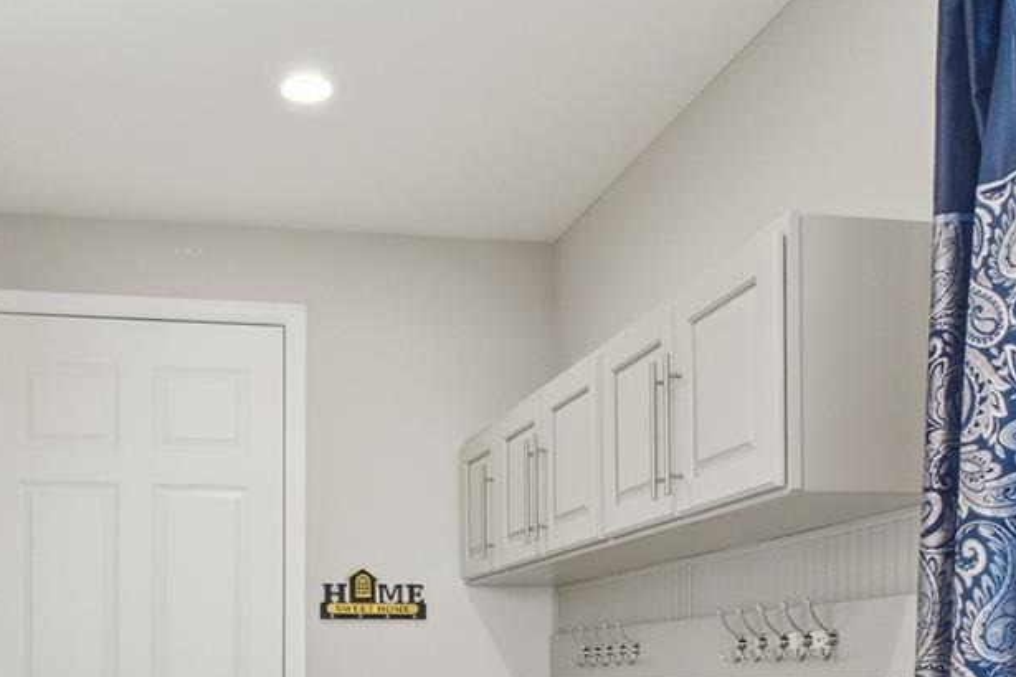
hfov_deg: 48.7
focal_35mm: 39
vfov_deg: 30.2
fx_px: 1101
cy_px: 769
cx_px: 334
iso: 800
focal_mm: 10
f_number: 8
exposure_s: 1/640
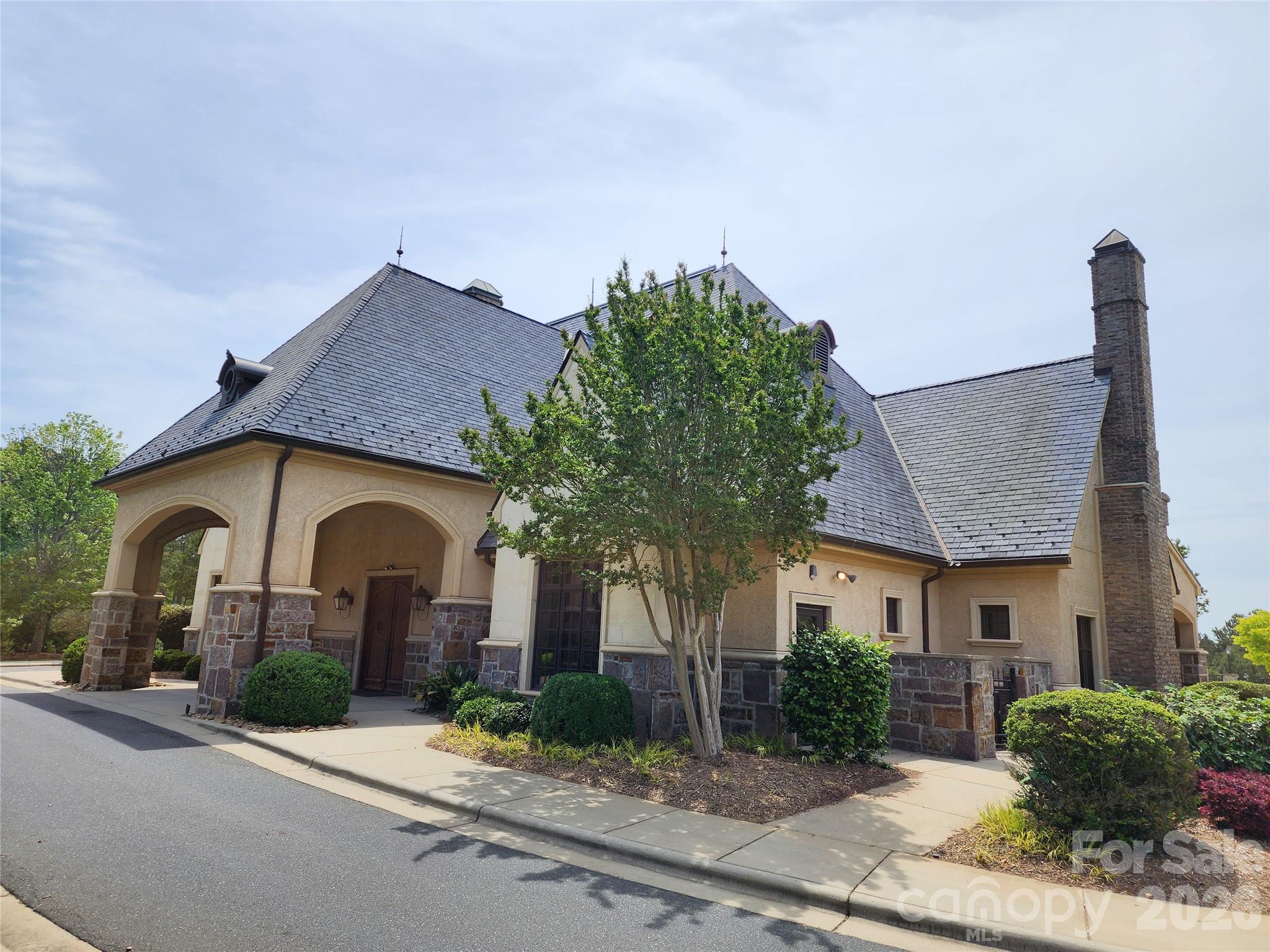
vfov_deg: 58.9
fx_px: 844
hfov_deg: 73.9
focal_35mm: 23
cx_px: 635
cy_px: 476
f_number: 1.8
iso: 12
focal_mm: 6.4
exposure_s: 1/1681
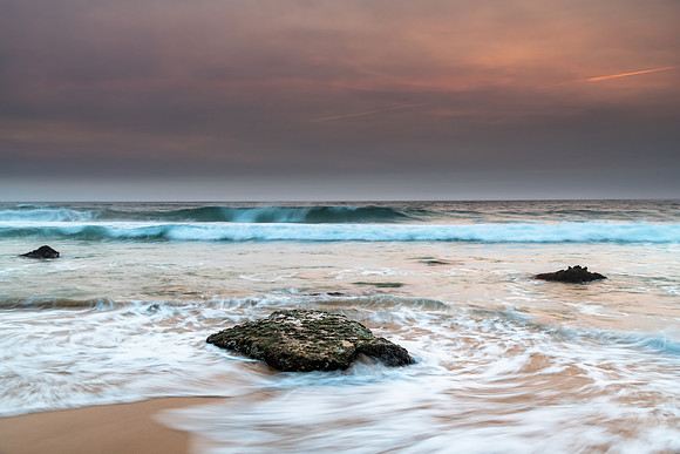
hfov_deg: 55.3
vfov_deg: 38.6
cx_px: 340
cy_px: 227
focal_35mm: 34
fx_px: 649
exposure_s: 1/3
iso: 250
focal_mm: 34
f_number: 8
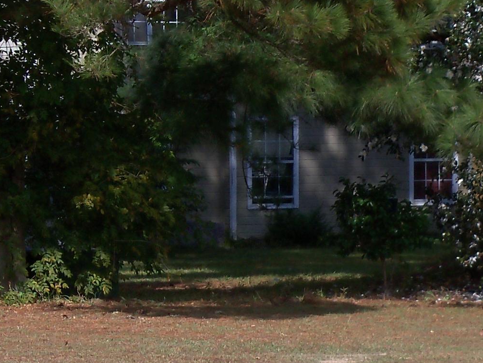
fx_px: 2959
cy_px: 418
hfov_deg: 9.3
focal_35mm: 212
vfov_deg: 7.0
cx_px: 389
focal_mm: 14.2
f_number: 4.1
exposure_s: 1/800
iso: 80
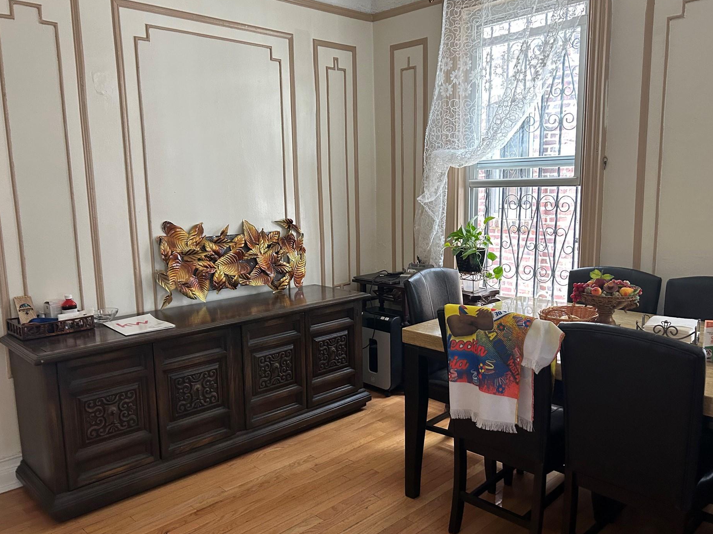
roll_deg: +1.1
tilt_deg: -9.2
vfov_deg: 48.2
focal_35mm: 29
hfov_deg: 61.6
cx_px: 372
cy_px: 292
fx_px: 597
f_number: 1.5
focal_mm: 5.7
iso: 250
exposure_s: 1/60
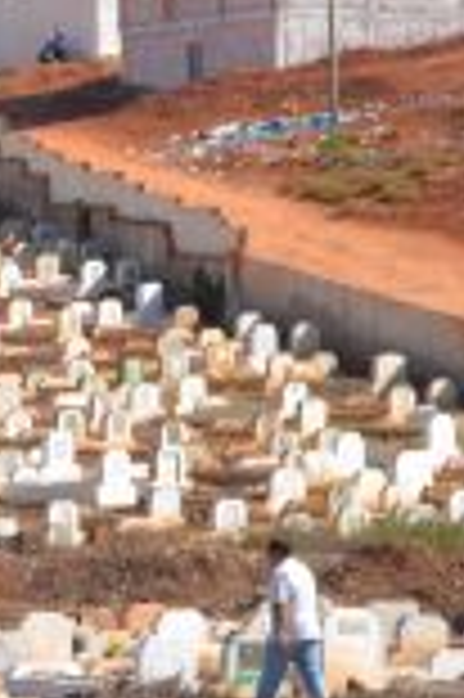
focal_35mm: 340
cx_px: -973
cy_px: 189
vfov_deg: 6.1
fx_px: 6589
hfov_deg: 3.9
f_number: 9
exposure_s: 1/320
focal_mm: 55
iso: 100
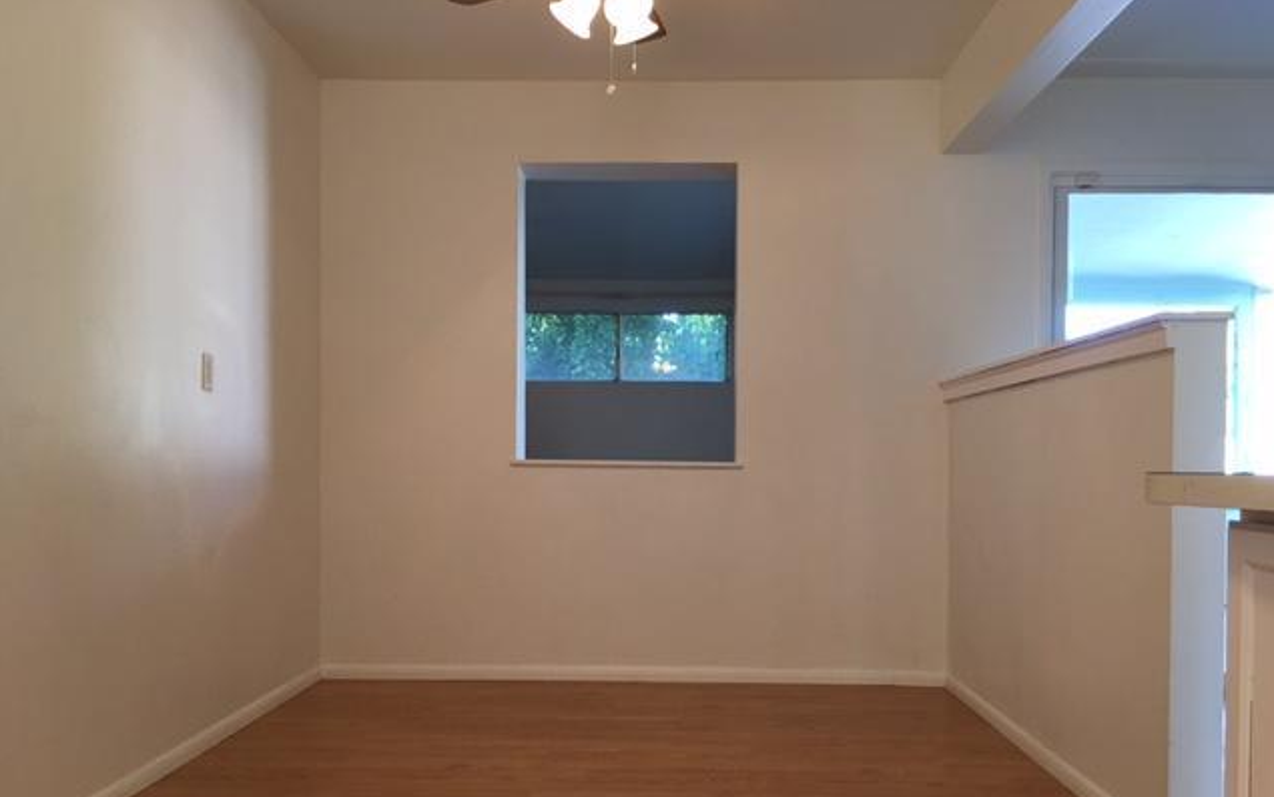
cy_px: 476
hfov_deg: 61.2
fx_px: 1076
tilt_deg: +0.1
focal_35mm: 31
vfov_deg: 40.4
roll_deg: -0.9
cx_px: 638
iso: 40
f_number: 2.2
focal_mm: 4.15
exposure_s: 1/30
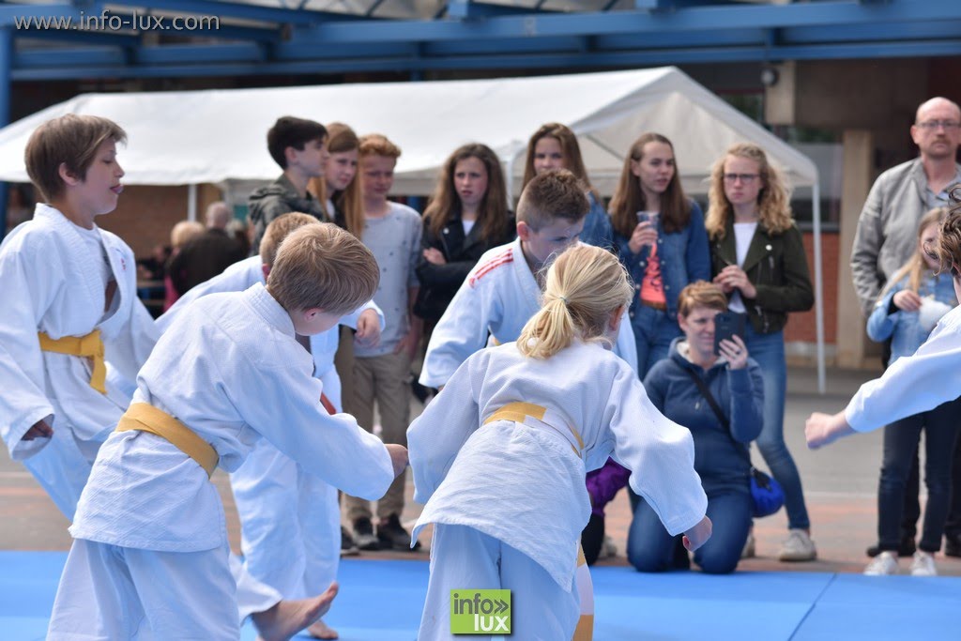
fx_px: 2883
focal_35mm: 108
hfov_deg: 18.9
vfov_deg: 12.7
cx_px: 480
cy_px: 320
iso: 100
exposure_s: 1/500
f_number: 5
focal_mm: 72
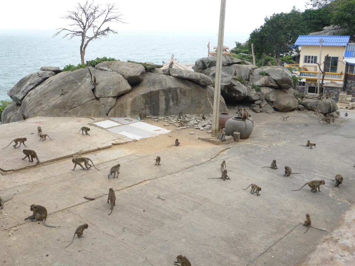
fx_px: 349
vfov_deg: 41.8
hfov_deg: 54.0
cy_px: 133
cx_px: 178
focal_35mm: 34
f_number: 6.3
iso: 100
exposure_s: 1/125
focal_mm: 6.1
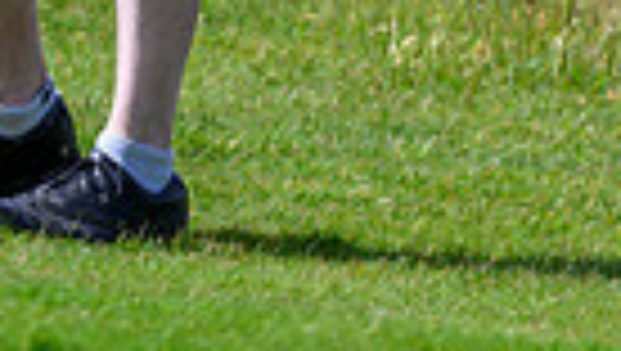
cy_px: -674
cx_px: 1
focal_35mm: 2241
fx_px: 36944
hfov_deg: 1.0
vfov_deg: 0.5
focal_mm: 400
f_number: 4
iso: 500
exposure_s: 1/4000
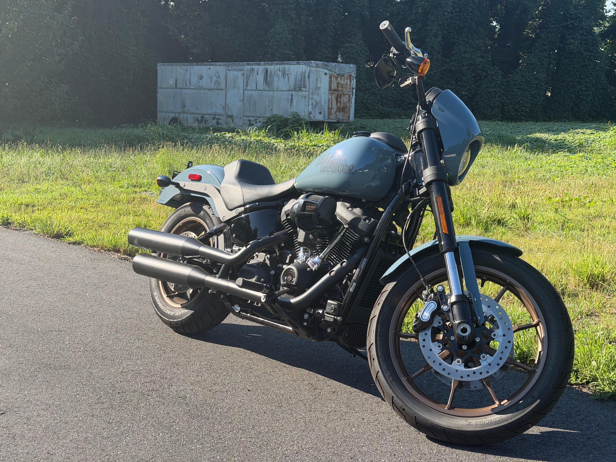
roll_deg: -1.4
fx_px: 854
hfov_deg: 39.7
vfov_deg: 30.3
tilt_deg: -11.4
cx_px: 308
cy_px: 231
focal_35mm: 48
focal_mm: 6.76
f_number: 1.78
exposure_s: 1/1575
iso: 64
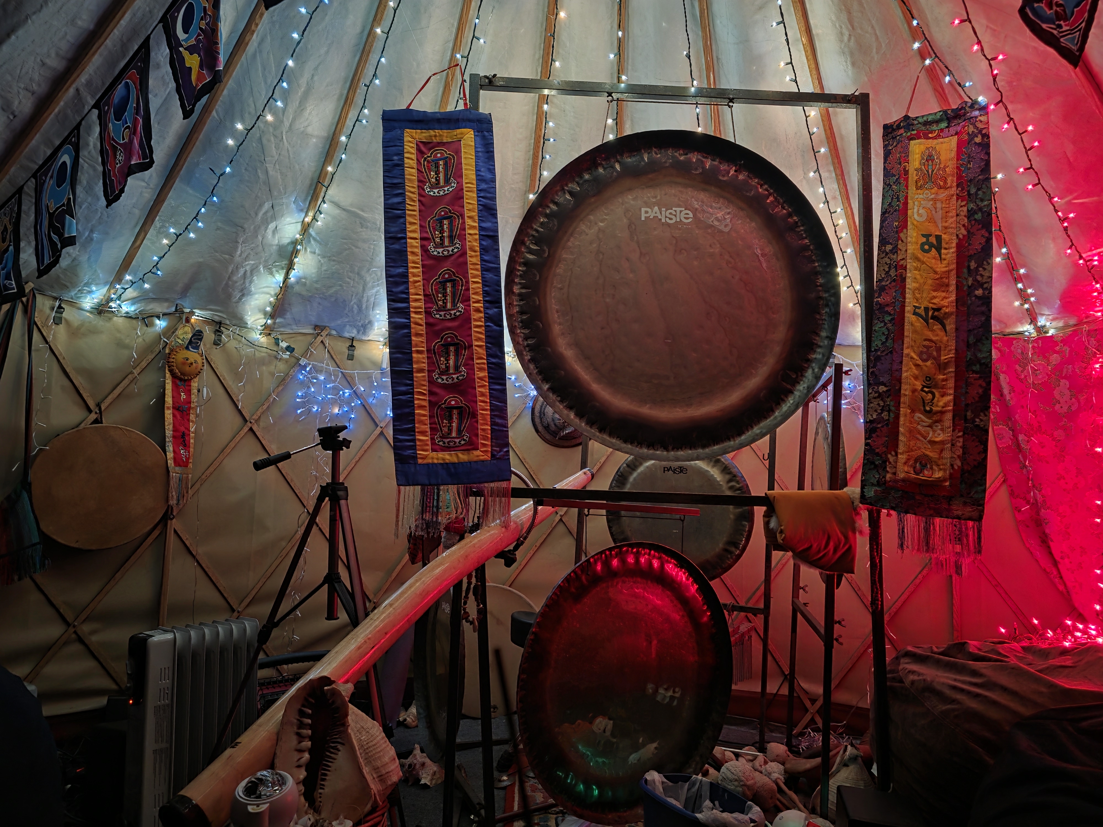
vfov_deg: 58.9
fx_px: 733
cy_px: 414
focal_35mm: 23
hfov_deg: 73.9
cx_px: 552
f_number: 1.7
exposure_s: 1/20
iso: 1600
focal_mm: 6.3
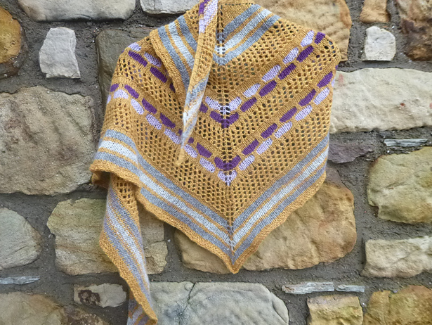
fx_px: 325
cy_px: 162
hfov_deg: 67.3
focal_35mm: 26
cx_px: 216
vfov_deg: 53.1
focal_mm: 4.5
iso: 400
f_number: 3.1
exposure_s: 1/60
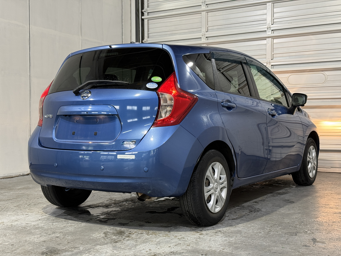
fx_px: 473
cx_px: 170
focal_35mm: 48
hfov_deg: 39.7
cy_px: 128
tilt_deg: -1.1
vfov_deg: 30.3
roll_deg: -0.3
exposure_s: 1/60
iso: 160
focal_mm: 6.76
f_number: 1.78
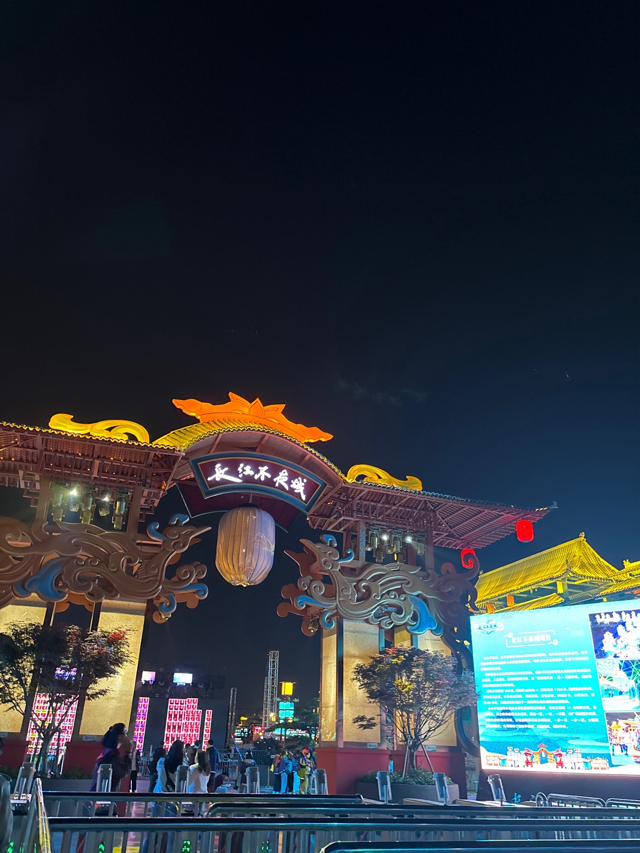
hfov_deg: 53.1
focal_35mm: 26
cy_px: 426
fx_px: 641
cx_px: 320
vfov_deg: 67.3
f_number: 1.6
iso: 500
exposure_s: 1/30
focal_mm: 5.96
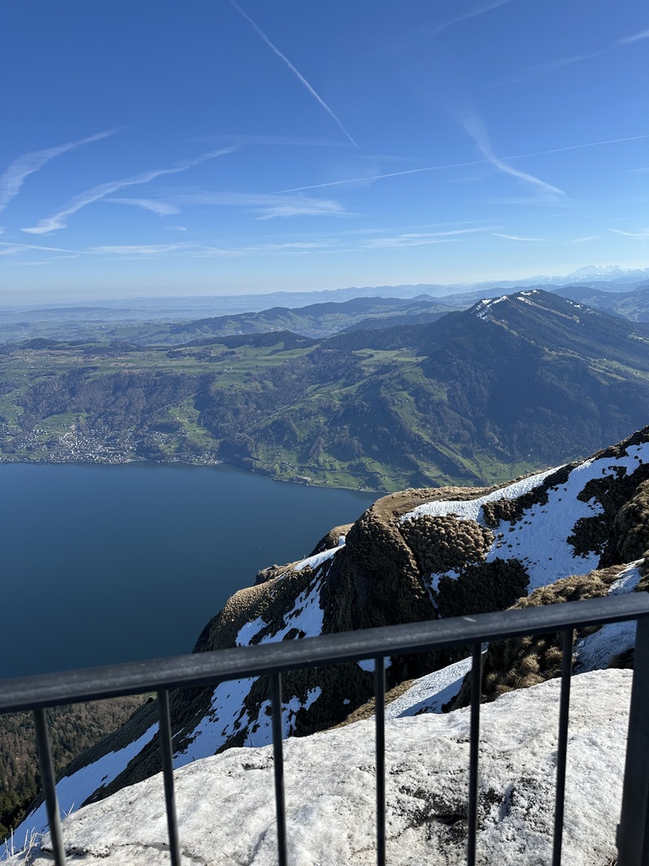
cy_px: 433
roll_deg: -0.1
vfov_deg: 71.6
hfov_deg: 56.8
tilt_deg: -14.0
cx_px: 324
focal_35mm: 24
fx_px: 600
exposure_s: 1/5263
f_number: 1.78
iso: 80
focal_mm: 6.86
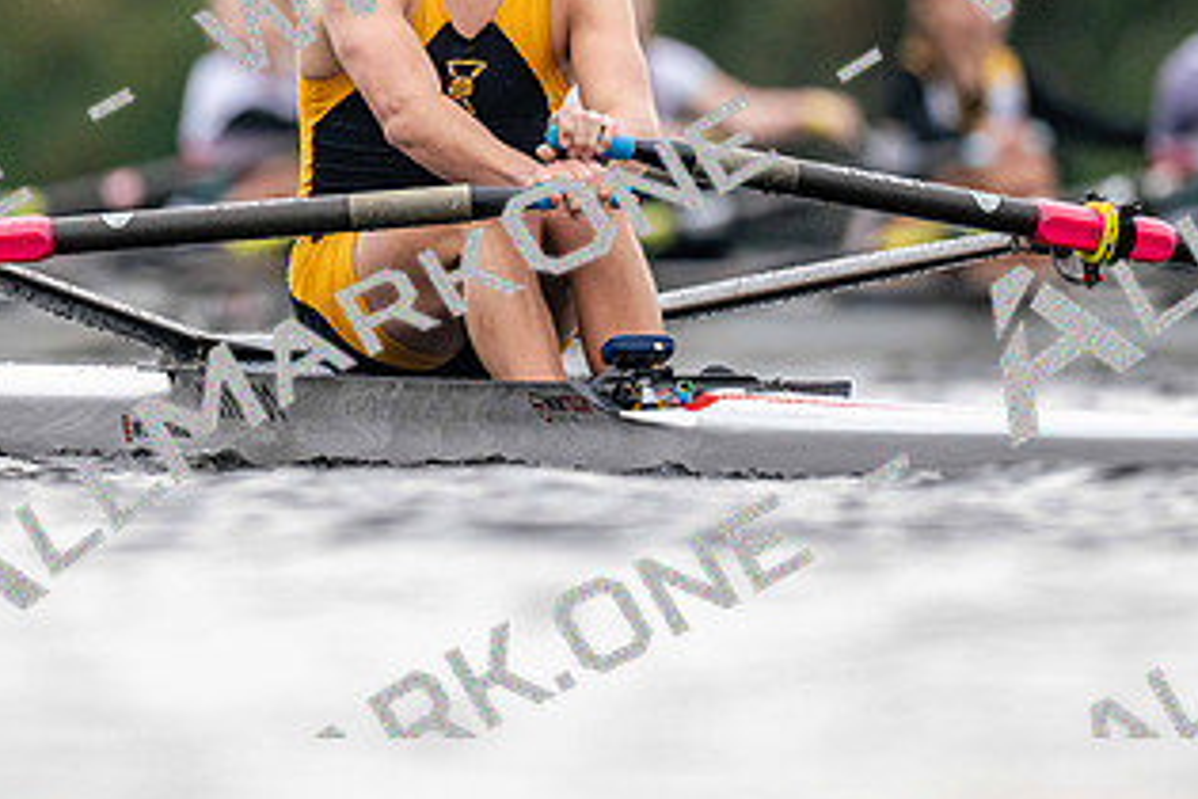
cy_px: 86
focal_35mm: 1104
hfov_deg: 1.9
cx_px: 666
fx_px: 36736
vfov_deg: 1.2
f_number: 4
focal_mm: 600
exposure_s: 1/2500
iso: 2200
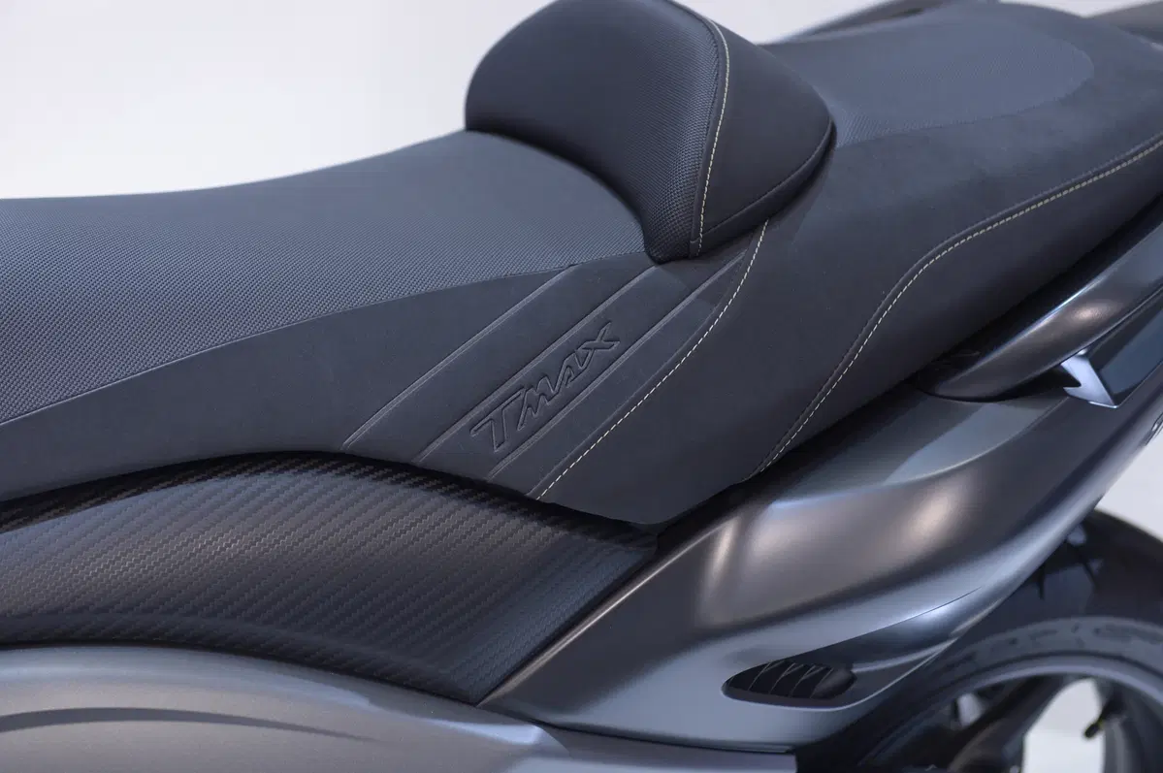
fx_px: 2259
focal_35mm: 70
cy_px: 386
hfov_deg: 28.9
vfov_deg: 19.4
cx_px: 582
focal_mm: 70
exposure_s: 1/160
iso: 1000
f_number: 4.5
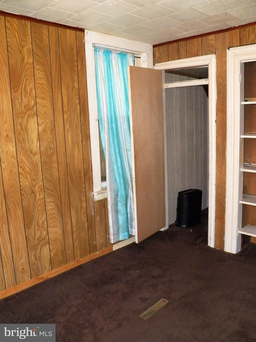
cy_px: 171
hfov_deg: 49.7
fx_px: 276
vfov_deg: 63.4
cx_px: 128
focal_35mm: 28
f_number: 2.8
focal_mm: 4.9
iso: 400
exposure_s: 1/30
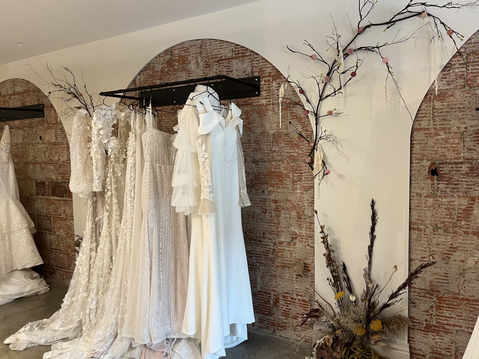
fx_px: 360
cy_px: 180
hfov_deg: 67.3
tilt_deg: -5.1
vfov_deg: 53.1
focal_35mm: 26
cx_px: 240
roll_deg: +1.5
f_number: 1.6
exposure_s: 1/60
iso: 160
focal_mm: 5.1
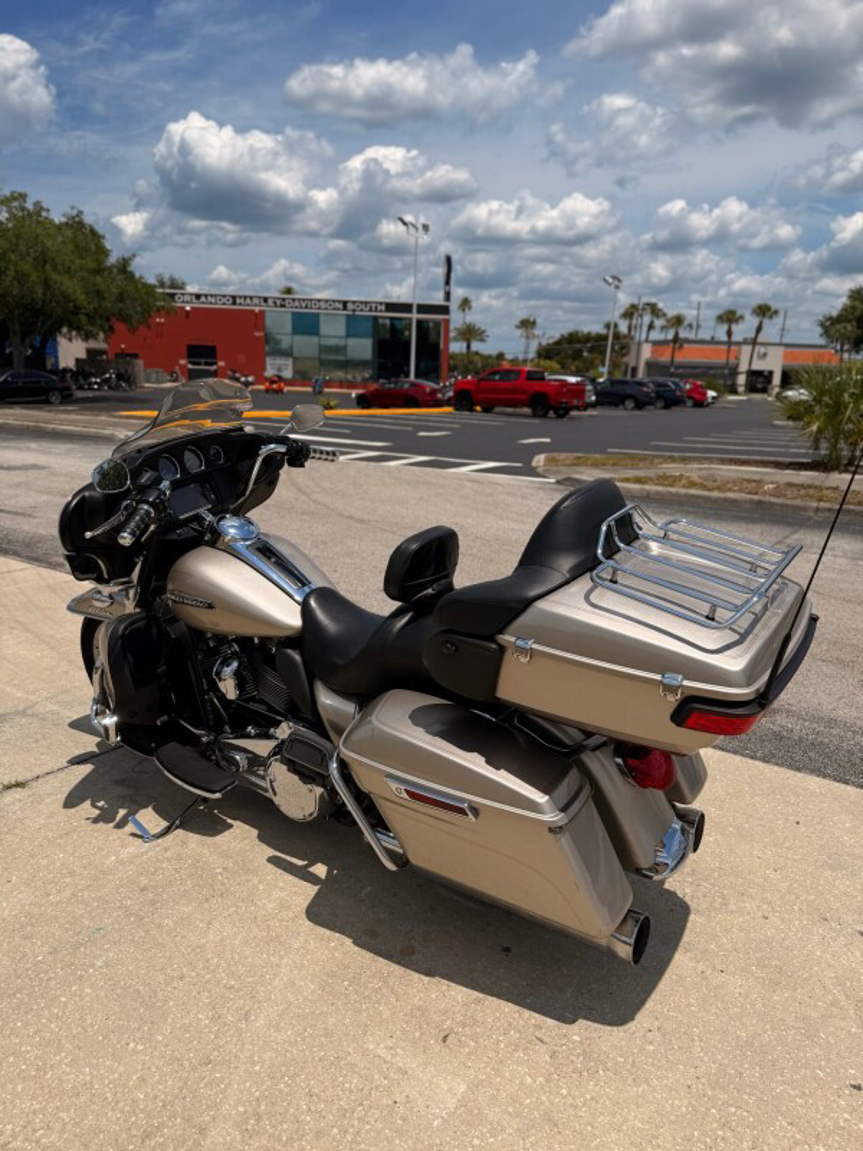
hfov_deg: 56.8
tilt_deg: -12.0
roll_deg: -0.5
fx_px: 798
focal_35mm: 24
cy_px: 576
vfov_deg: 71.6
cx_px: 432
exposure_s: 1/7353
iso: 80
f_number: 1.78
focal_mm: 6.76
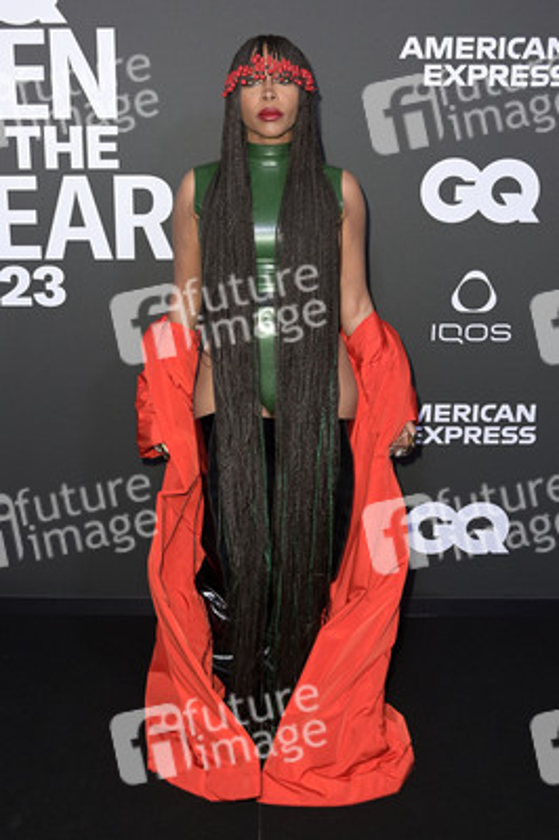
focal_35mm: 32
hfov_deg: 41.0
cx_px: 280
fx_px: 747
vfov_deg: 58.8
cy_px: 420
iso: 1000
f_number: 5.6
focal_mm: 32
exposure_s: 1/250
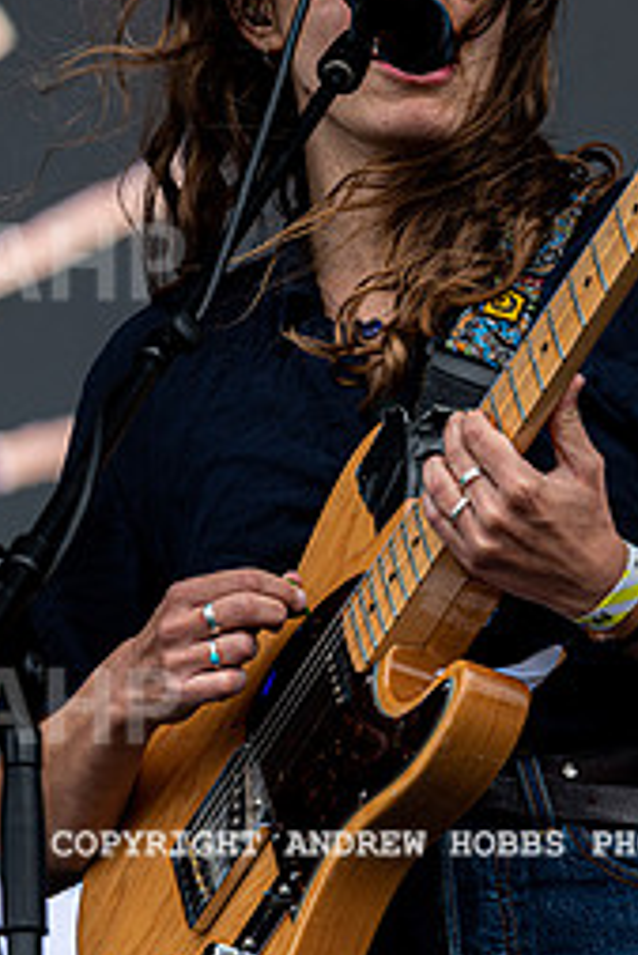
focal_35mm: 534
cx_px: 289
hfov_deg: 2.6
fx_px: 14175
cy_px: 517
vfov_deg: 3.9
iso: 180
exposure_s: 1/500
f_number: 5.6
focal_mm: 200
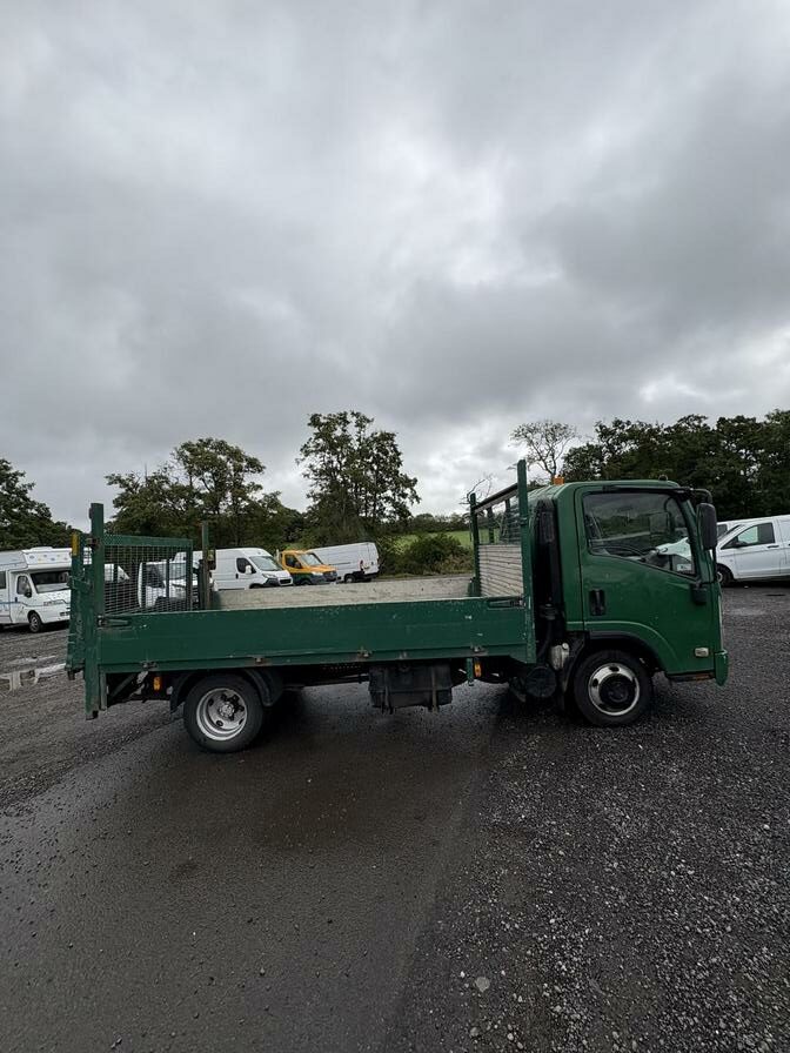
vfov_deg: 102.1
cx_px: 395
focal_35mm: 14
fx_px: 426
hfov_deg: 85.7
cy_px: 526
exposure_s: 1/1789
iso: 50
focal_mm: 2.22
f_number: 2.2
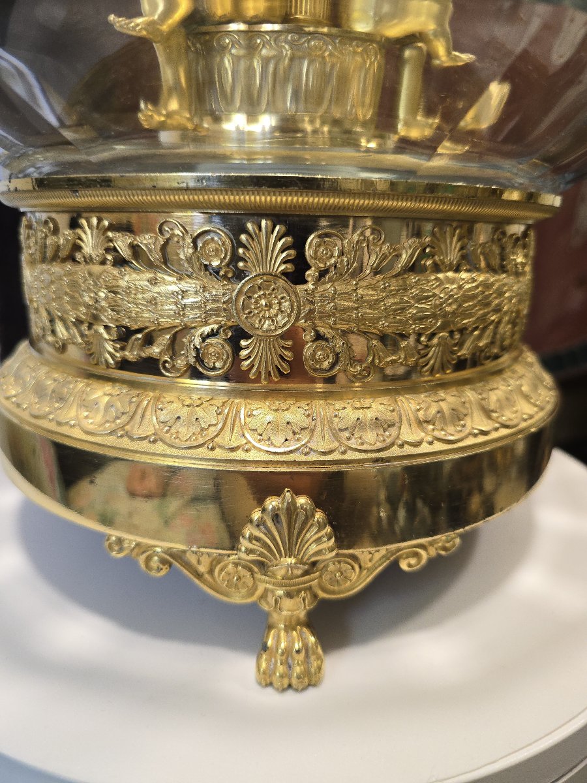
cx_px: 294
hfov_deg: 58.9
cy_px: 392
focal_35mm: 23
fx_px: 520
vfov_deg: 73.9
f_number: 1.7
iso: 200
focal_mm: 6.3
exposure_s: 1/100
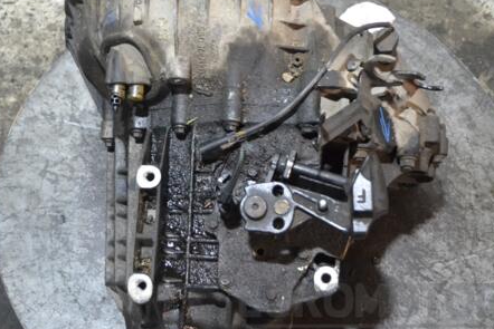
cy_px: 152
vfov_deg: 23.8
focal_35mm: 57
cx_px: 218
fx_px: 782
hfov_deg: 35.0
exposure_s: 1/50
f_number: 4.5
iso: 3200
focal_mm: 28
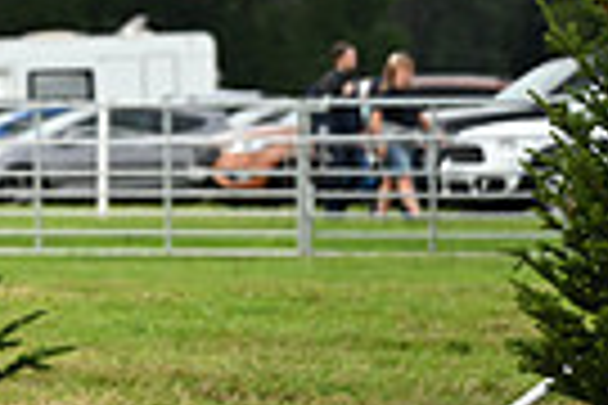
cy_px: -241
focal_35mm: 474
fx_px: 8005
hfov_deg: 4.3
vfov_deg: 2.9
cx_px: -649
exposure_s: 1/1250
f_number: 4.5
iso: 560
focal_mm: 110
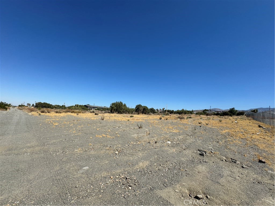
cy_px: 103
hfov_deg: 102.1
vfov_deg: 85.7
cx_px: 138
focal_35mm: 14
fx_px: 111
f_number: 2.2
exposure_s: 1/2674
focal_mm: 2.22
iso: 50
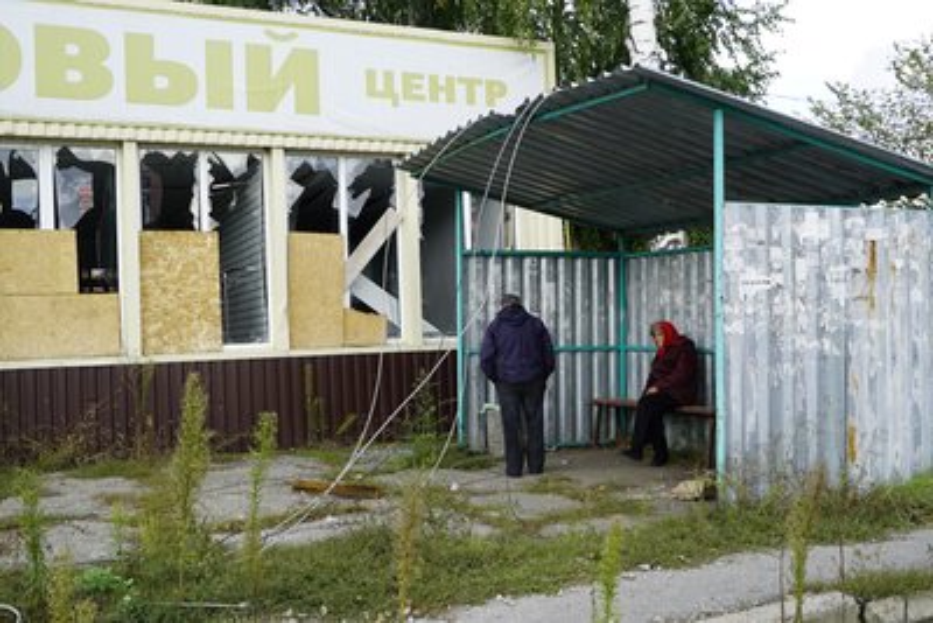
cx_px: 466
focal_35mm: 31
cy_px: 312
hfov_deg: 60.3
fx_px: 804
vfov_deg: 42.4
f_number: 8
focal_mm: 31
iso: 100
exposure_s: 1/80
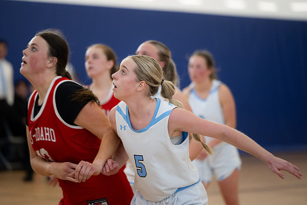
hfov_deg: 10.1
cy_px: 89
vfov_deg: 6.8
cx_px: 136
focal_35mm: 203
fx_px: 1735
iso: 2000
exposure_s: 1/500
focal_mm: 180
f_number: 2.8
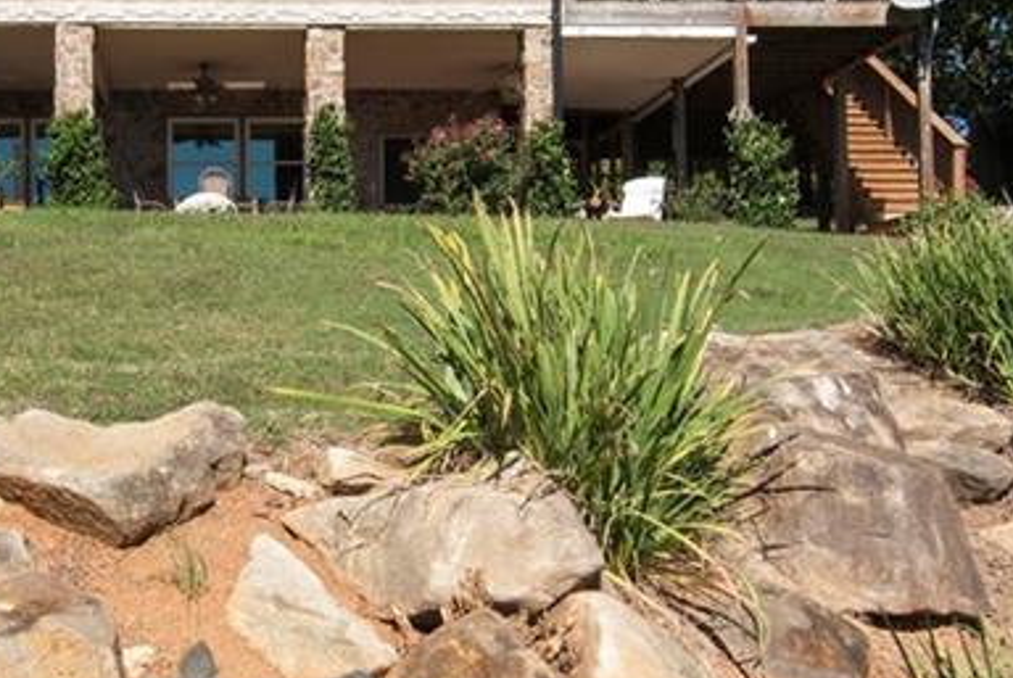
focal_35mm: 48
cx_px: 261
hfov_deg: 40.0
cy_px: 346
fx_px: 1352
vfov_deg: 28.1
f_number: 11
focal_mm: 12
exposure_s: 1/13
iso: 100
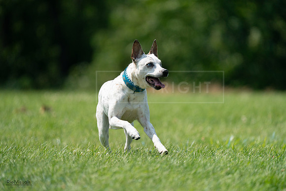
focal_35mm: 600
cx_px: 143
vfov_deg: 2.3
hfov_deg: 3.4
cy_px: 96
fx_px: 4768
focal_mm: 600
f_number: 6.3
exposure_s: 1/4000
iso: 800
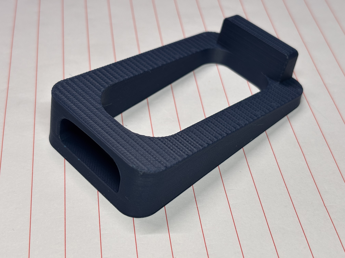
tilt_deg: -44.6
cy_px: 129
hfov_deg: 36.8
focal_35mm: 52
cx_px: 172
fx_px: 518
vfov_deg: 28.0
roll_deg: -5.1
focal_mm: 5.96
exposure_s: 1/145
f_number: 1.6
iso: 32
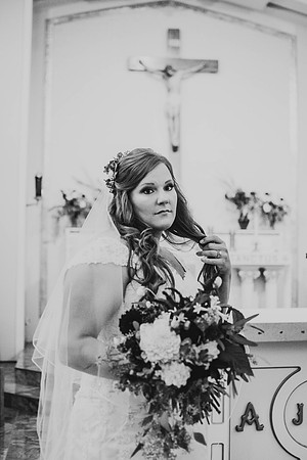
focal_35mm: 52
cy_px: 230
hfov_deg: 25.8
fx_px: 672
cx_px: 154
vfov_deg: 37.9
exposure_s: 1/800
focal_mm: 35
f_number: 1.8
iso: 1000
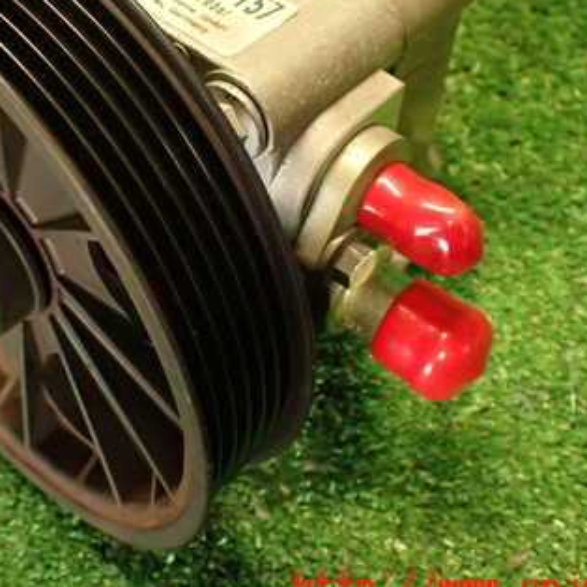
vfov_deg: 31.4
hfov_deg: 31.1
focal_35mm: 54
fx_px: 1036
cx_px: 155
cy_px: 193
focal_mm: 5.79
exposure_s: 1/30
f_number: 2.4
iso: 500
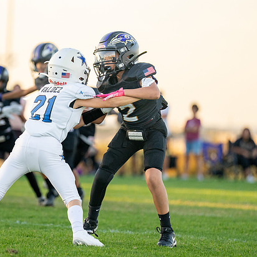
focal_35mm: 385
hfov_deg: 4.5
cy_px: 123
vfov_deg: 4.6
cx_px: 31
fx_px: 3234
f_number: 2.8
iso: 640
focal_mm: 200
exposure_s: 1/1600
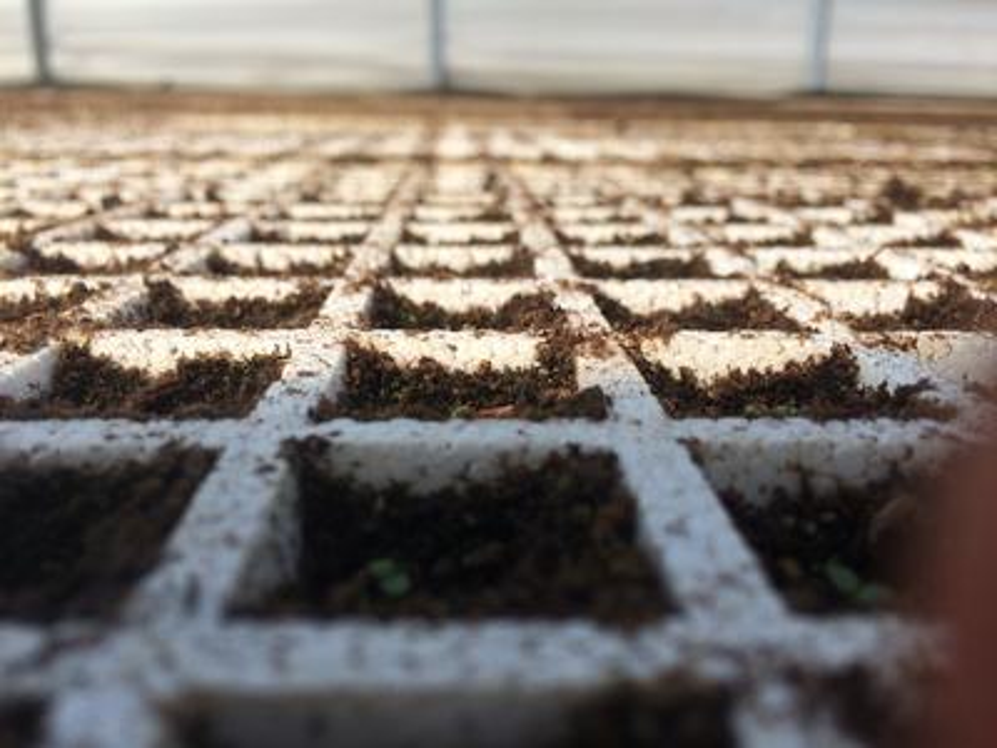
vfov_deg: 48.2
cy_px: 374
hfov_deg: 61.7
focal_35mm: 29
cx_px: 498
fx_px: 835
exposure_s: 1/2053
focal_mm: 4.15
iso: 32
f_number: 2.2
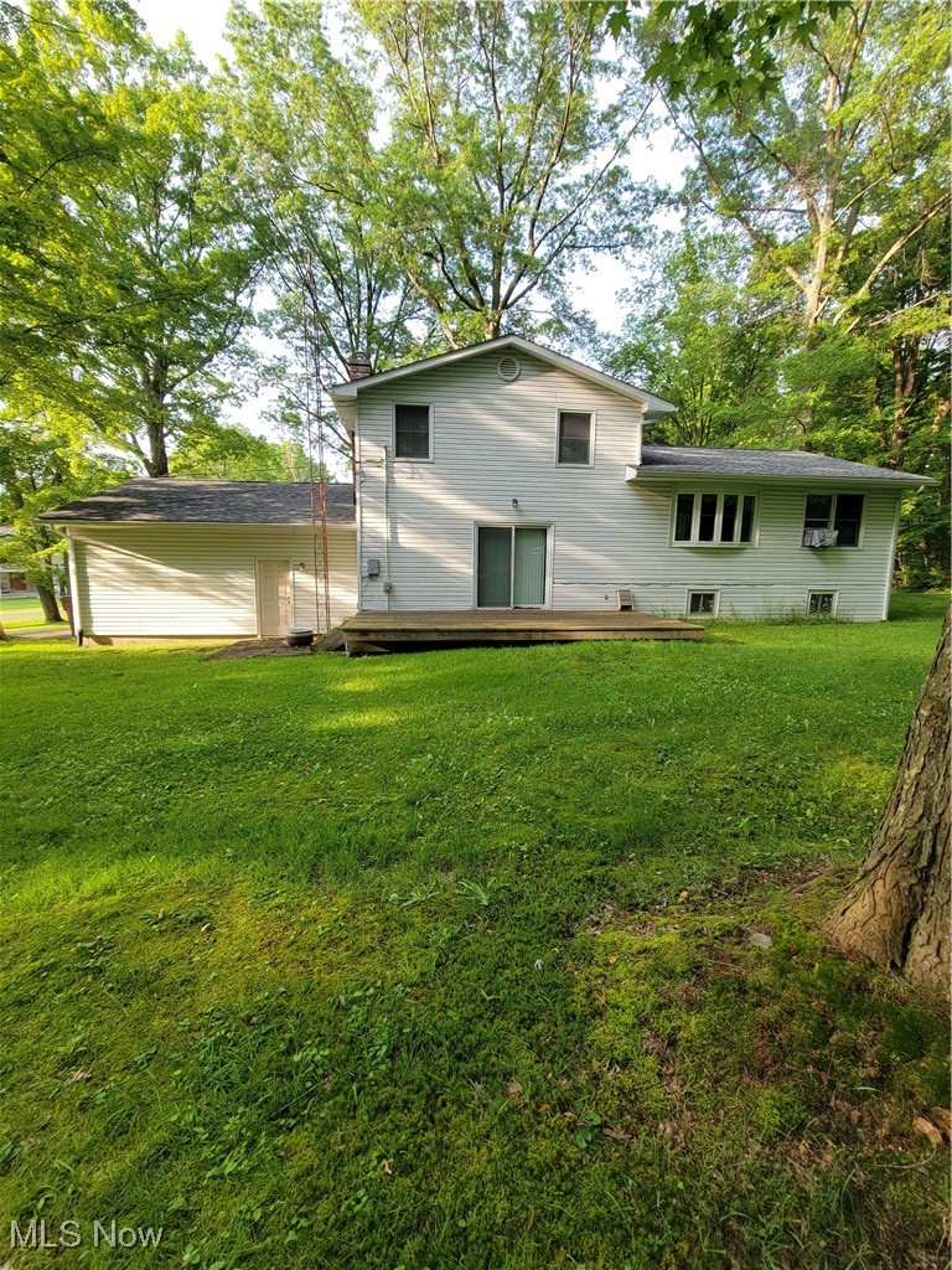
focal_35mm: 13
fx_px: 477
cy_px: 635
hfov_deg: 89.9
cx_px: 476
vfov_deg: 106.2
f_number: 2.2
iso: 50
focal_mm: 2.2
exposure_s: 1/161
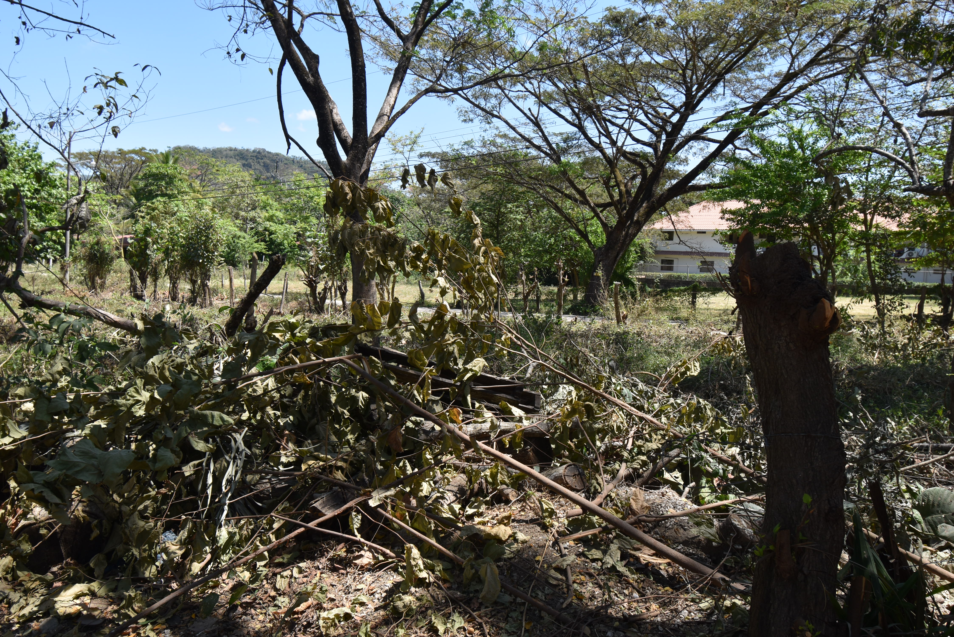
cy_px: 318
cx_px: 477
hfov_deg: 61.9
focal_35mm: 30
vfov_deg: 43.6
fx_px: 795
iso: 100
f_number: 8
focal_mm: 20
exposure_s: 1/125
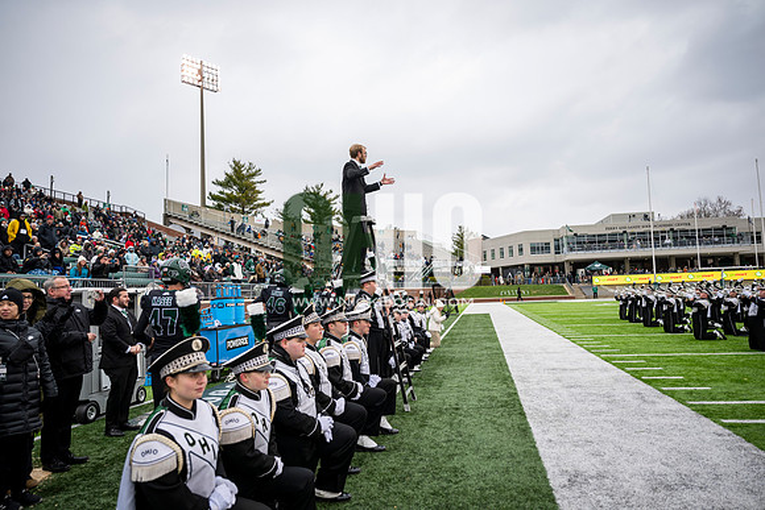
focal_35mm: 24
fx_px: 510
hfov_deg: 73.7
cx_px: 382
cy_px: 255
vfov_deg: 53.2
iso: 100
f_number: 2.8
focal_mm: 24
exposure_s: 1/500
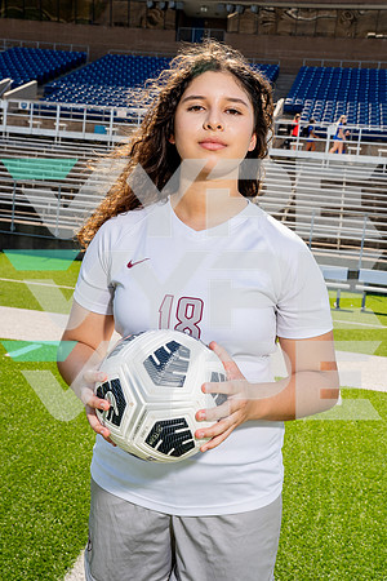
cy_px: 290
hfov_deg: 31.2
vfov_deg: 45.4
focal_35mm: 43
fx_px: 693
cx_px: 194
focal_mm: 43
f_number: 11
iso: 320
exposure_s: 1/250
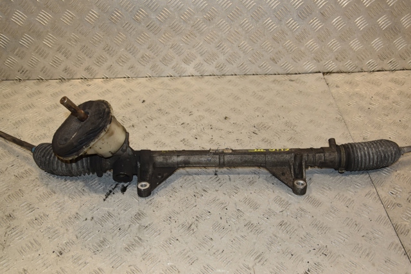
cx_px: 206
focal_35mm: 36
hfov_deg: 53.2
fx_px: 411
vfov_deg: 36.8
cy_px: 137
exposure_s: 1/200
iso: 800
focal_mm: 24
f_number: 7.1
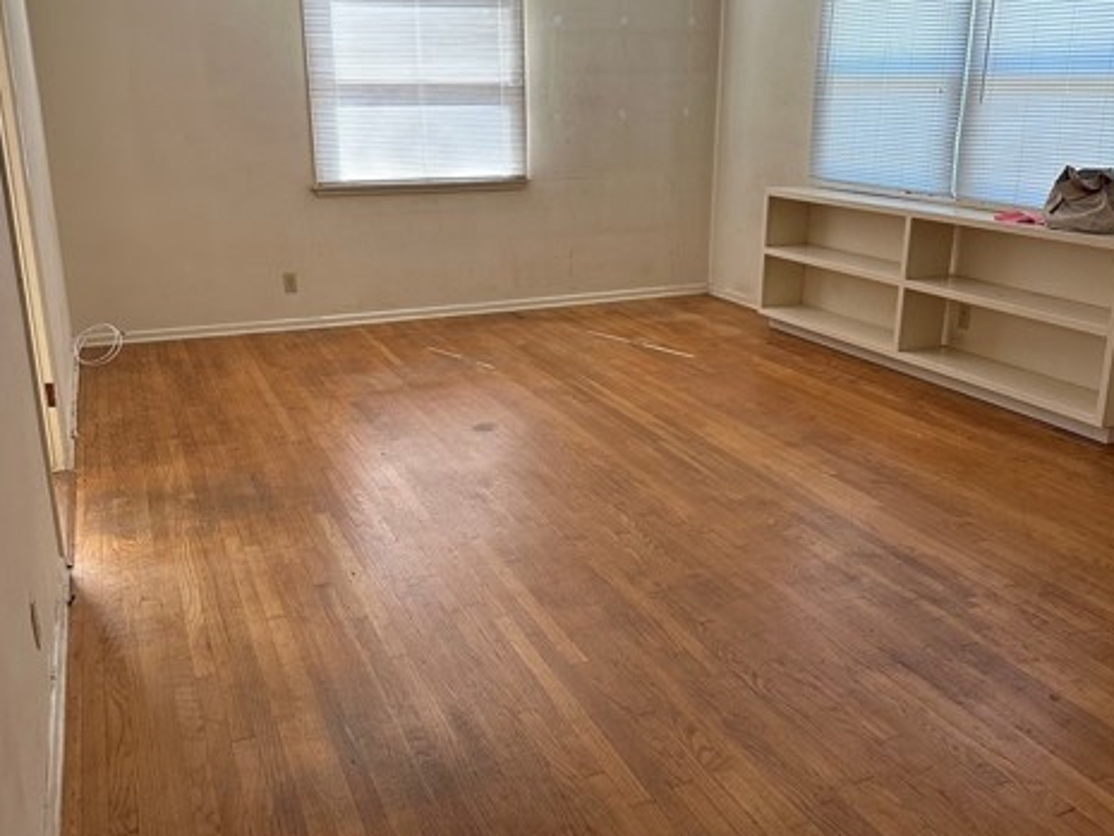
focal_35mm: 33
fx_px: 1062
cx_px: 553
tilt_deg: -16.5
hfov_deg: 55.3
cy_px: 412
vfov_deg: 43.0
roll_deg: -0.9
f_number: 1.78
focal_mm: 6.86
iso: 250
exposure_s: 1/88
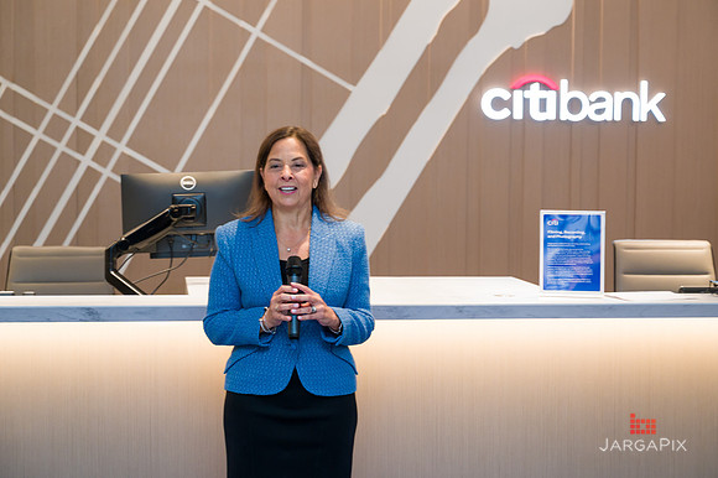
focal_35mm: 67
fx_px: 1344
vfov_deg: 20.2
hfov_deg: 29.9
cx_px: 359
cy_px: 227
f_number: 3.5
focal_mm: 64
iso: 640
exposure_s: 1/200
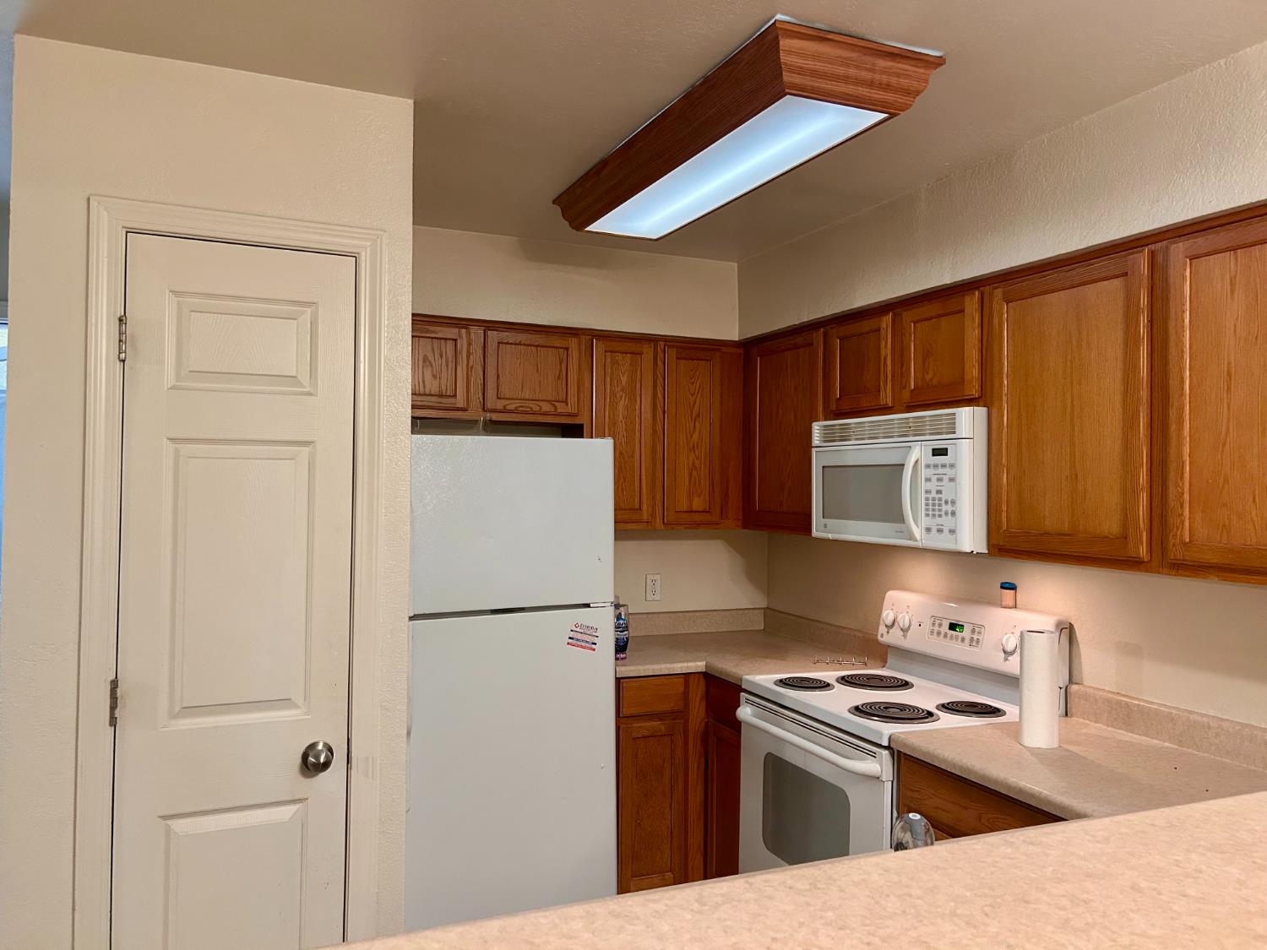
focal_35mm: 26
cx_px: 634
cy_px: 475
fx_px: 952
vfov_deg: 53.1
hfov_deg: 67.3
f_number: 1.5
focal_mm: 5.7
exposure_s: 1/60
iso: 320
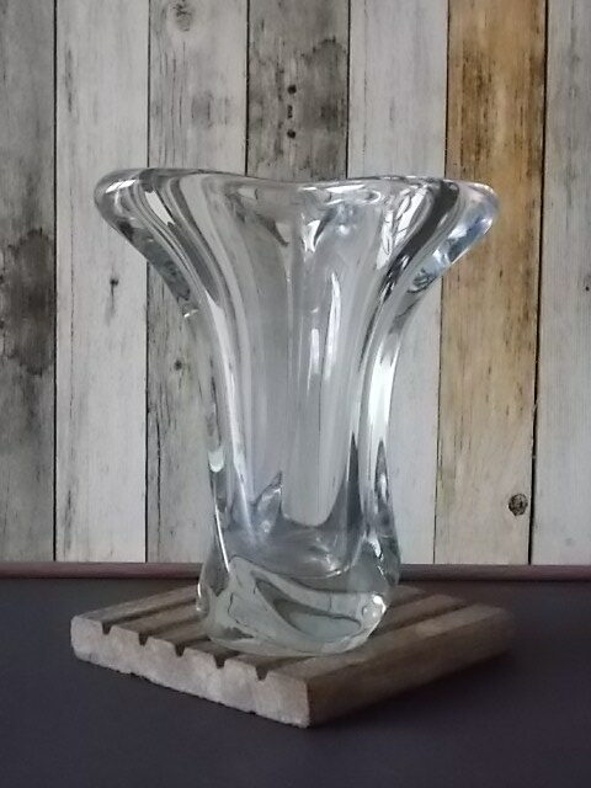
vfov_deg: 33.2
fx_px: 1320
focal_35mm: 58
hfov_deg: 25.2
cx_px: 296
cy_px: 394
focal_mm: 10.3
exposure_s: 1/50
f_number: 4.9
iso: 800
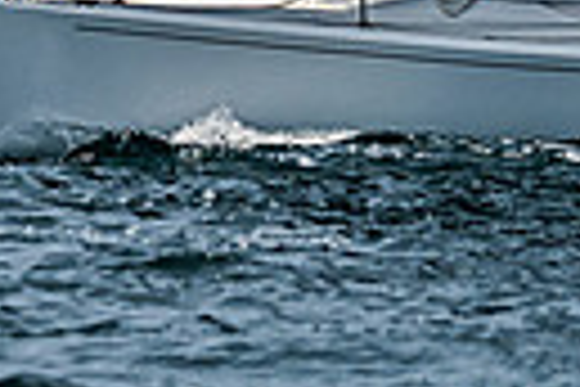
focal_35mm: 1176
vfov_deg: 1.2
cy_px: -141
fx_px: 18945
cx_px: 510
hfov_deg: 1.8
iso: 400
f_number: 6.3
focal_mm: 190
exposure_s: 1/5000
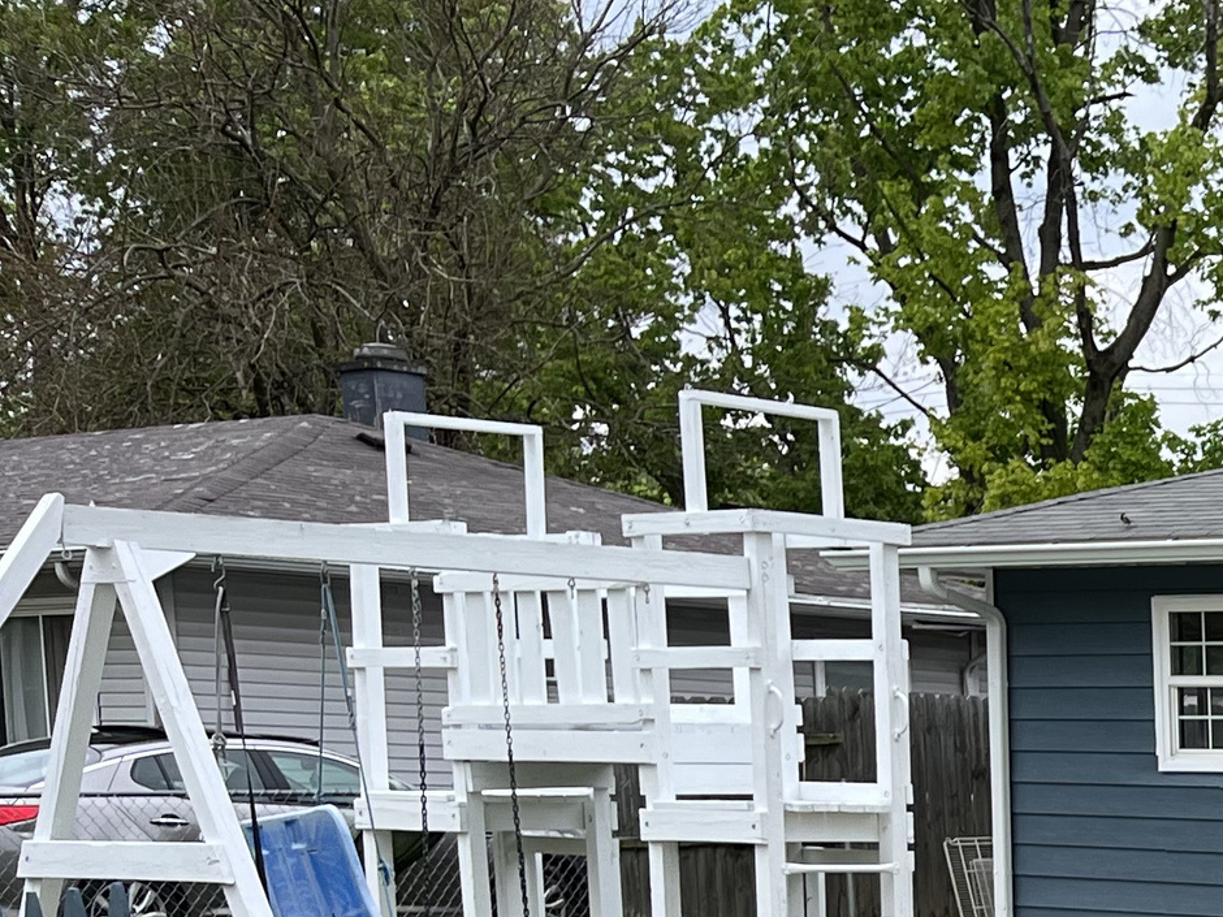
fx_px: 3003
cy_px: 1318
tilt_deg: -6.6
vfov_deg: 16.1
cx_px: 1910
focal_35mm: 85
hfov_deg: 19.6
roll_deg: -1.2
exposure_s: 1/1309
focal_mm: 5.1
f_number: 1.6
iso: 50
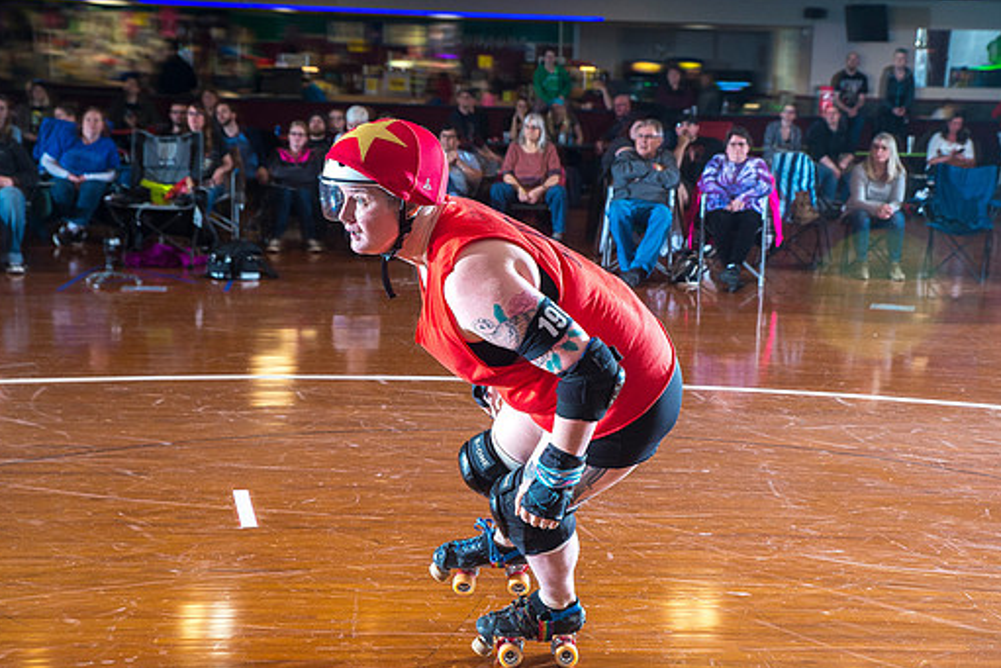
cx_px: 539
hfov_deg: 33.9
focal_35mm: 59
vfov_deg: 23.0
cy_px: 375
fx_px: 1641
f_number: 5.6
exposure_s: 1/160
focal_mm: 52
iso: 800
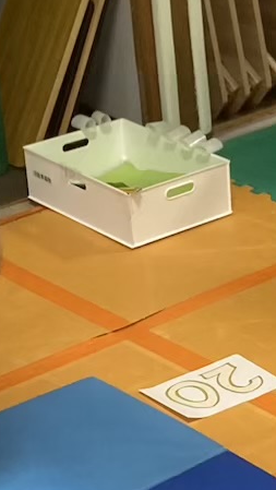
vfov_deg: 15.6
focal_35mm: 137
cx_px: 254
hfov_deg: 8.8
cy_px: 340
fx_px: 1780
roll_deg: +4.3
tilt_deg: -26.7
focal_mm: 3.99
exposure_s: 1/60
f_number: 1.8
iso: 125
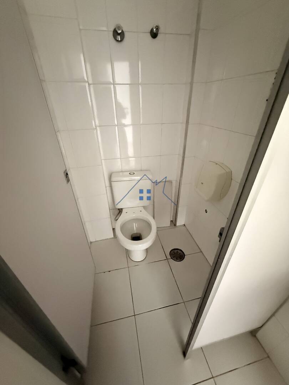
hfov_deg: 85.7
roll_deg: -0.1
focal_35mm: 14
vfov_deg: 102.1
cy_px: 192
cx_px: 144
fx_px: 156
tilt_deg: -30.3
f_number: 2.2
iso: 1250
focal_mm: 2.22
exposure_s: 1/60
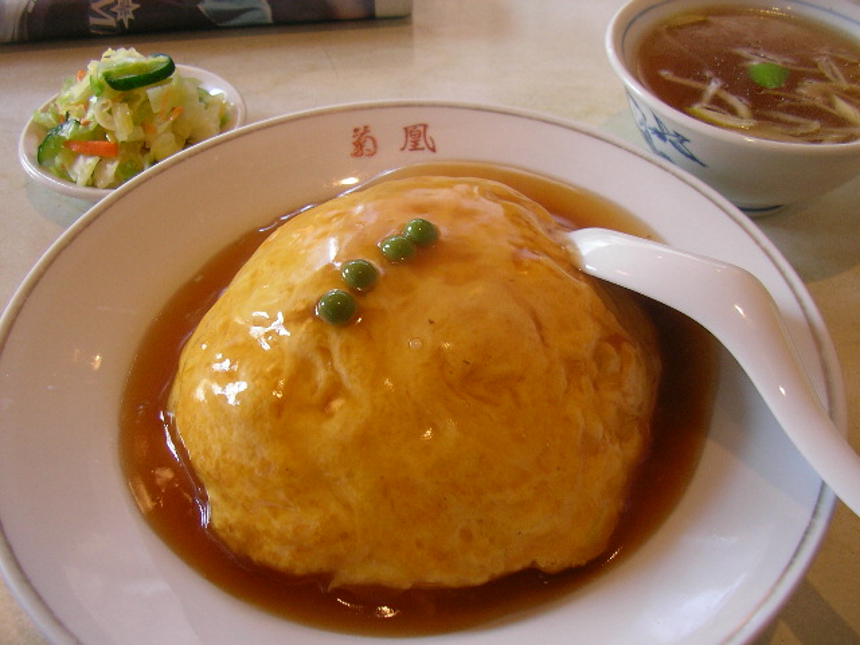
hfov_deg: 49.0
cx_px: 430
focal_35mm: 38
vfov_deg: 37.7
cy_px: 322
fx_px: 944
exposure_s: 1/35
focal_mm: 6
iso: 100
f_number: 2.9
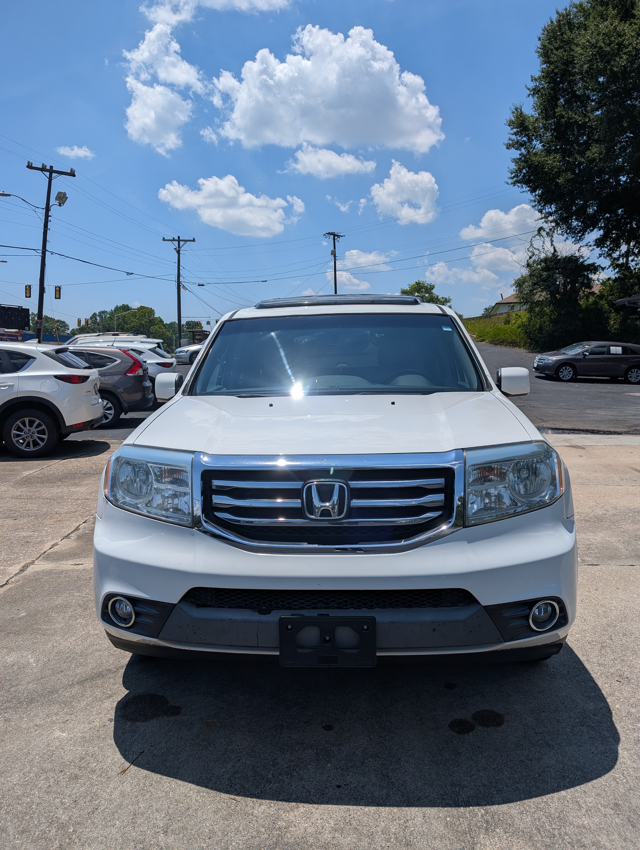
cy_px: 425
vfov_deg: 71.5
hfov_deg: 56.9
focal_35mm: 24
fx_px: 590
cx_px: 320
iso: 21
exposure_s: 1/3058
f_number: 1.68
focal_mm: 6.9
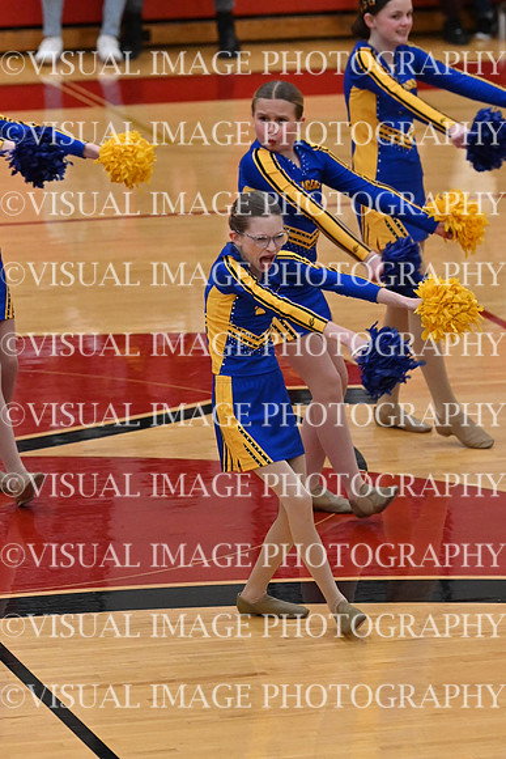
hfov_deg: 5.4
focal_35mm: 255
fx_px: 5373
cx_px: 253
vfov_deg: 8.1
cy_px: 380
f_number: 4
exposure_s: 1/400
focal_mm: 170
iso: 6400
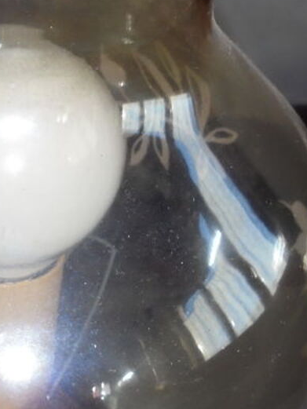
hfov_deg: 16.5
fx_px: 1028
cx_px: -20
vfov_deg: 22.4
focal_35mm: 87
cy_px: 141
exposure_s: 1/40
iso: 320
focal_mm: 6.1
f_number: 12.5
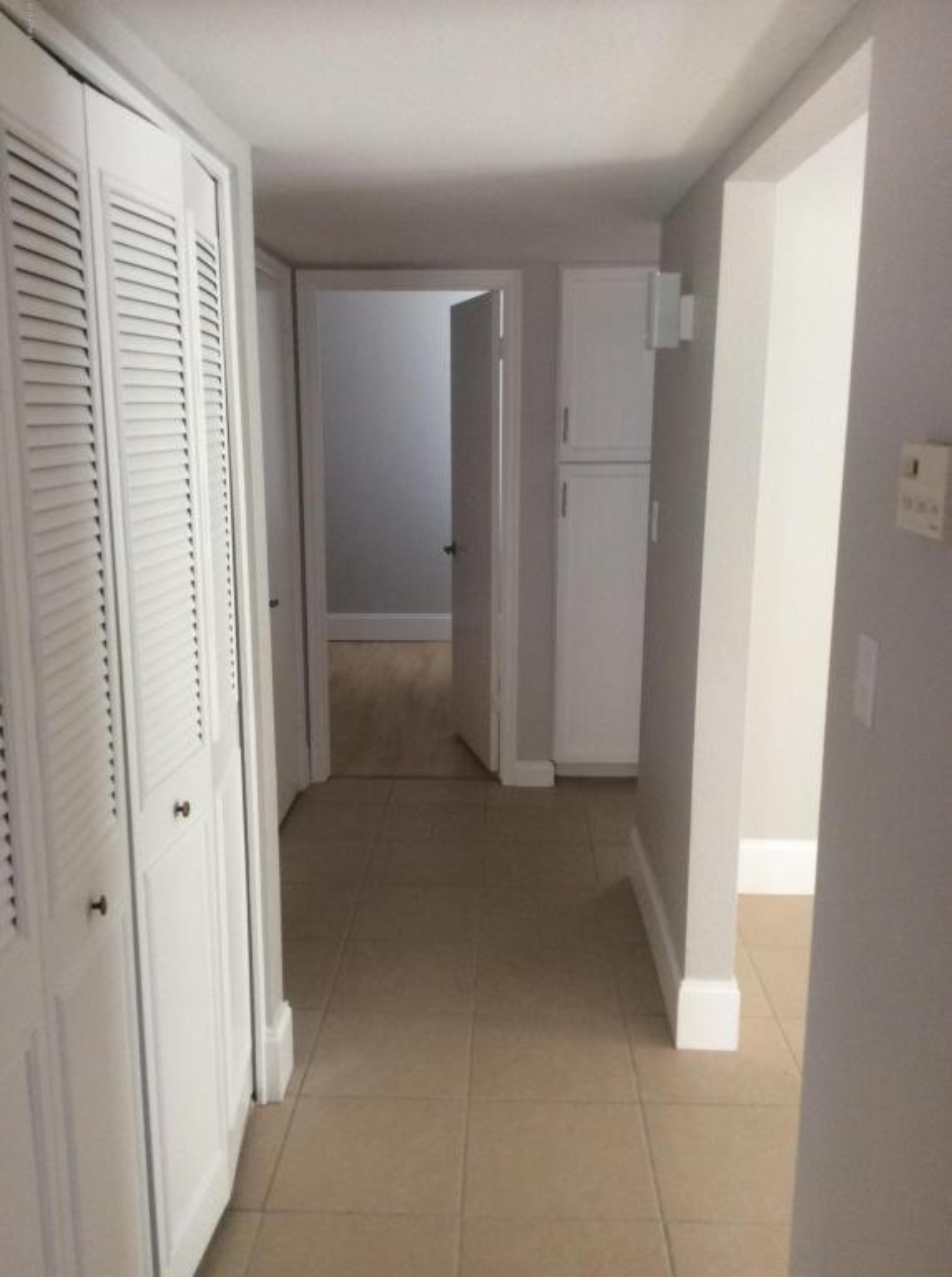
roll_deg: +0.8
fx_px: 1177
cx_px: 476
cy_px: 638
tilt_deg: -12.7
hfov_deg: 44.0
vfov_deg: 56.9
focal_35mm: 32
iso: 64
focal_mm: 3.3
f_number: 2.4
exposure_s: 1/24
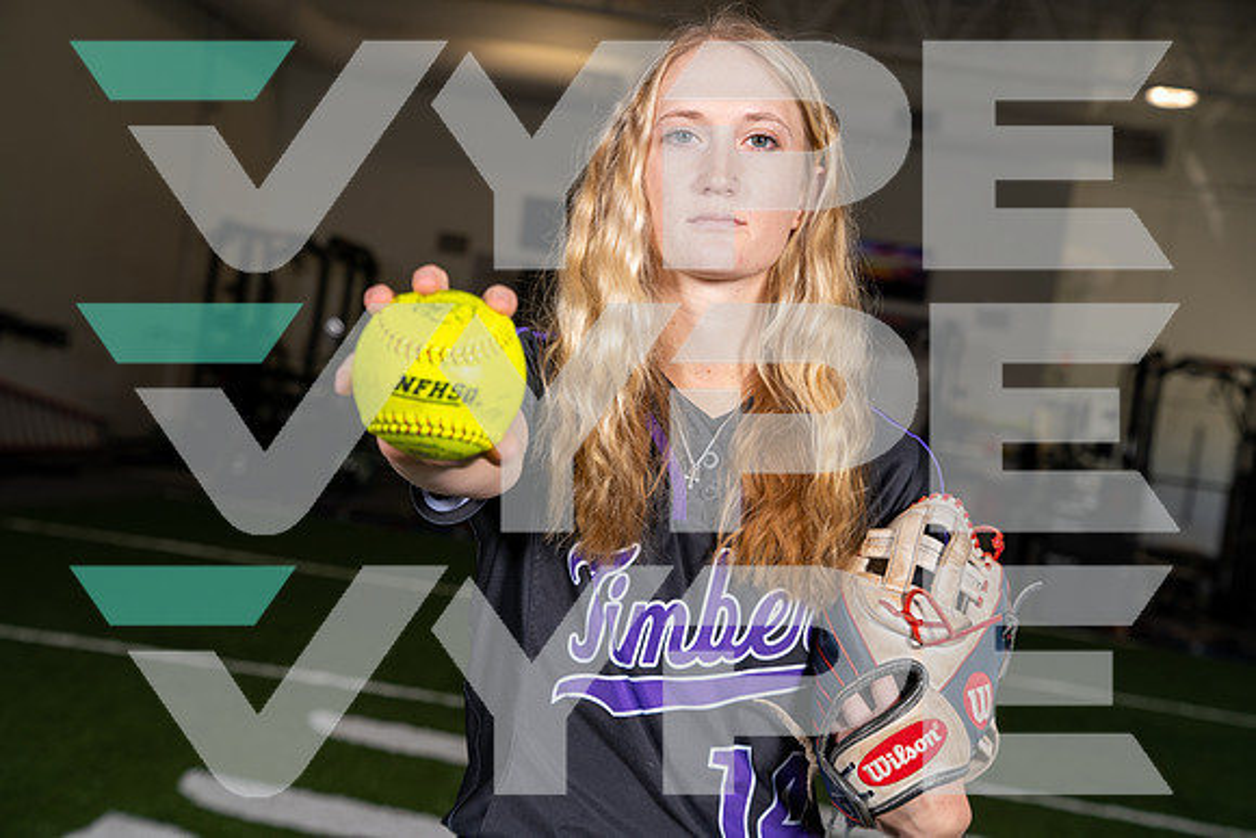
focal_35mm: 63
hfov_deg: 31.9
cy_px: 419
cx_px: 628
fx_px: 2198
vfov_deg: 21.6
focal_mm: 63
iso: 200
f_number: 5.6
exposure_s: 1/200
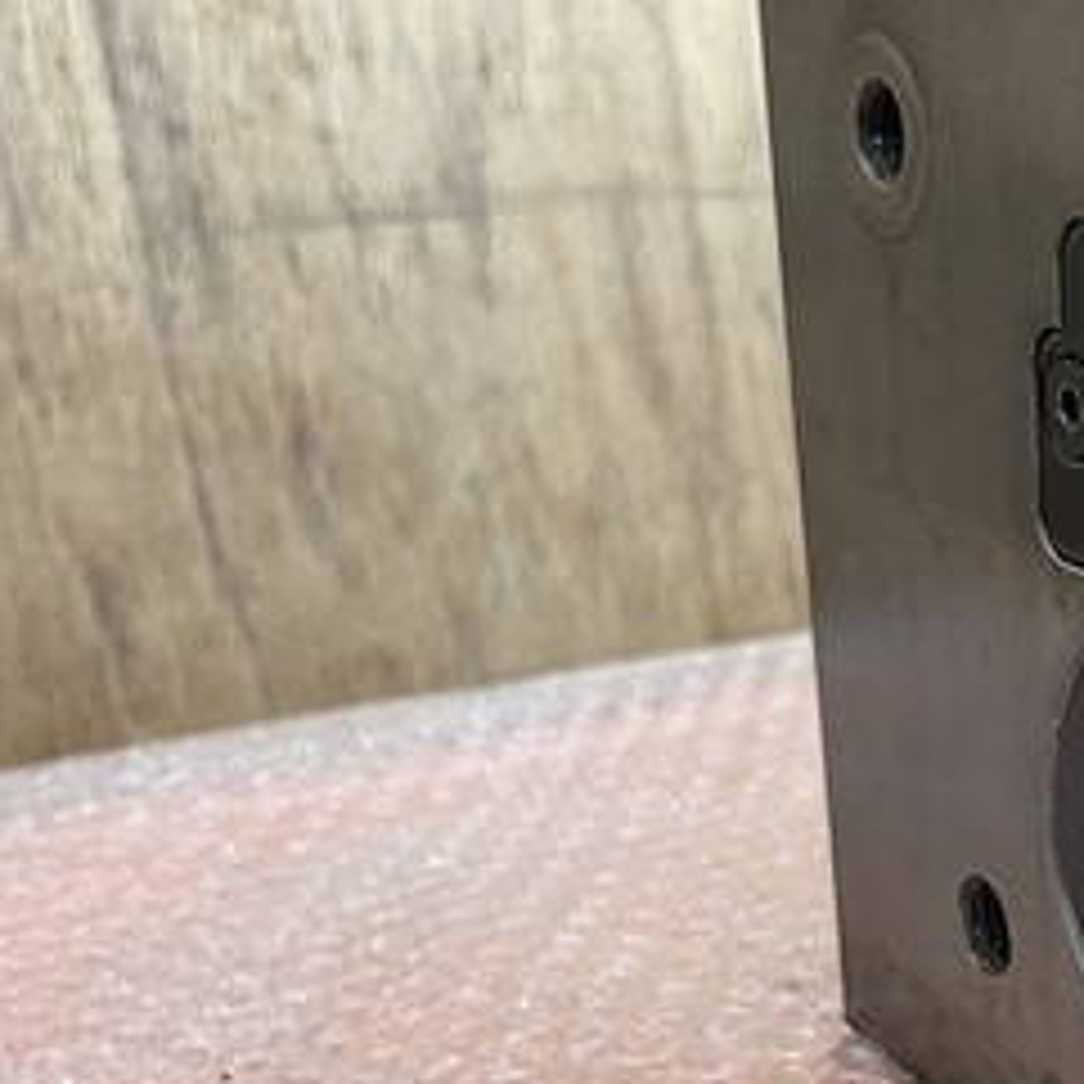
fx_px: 2161
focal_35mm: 61
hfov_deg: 25.5
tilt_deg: -20.0
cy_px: 756
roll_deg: -0.2
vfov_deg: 27.9
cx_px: 1277
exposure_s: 1/60
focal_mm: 5.1
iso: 125
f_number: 1.6
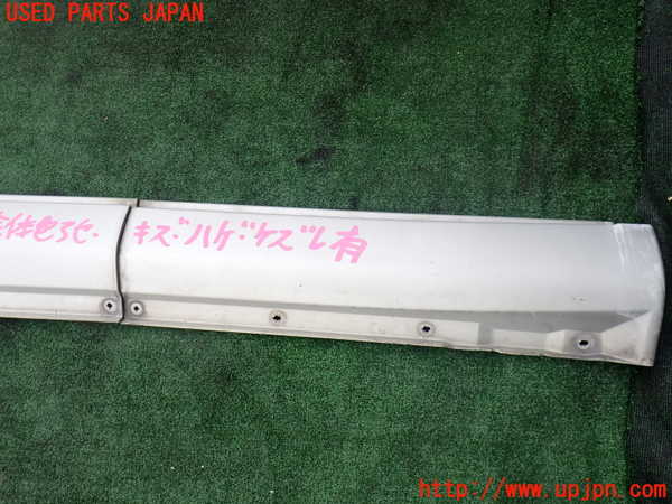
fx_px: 582
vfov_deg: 46.8
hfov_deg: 60.0
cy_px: 252
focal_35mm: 30
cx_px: 336
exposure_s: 1/250
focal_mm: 5.4
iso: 100
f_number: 3.2
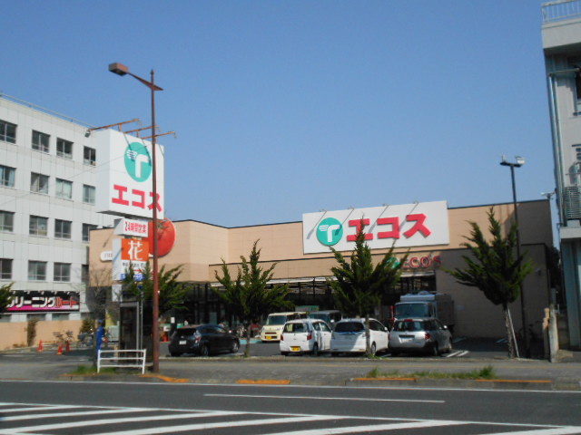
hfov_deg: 47.9
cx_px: 290
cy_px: 218
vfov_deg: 36.8
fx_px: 655
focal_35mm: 39
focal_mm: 6.7
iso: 400
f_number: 9.8
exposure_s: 1/1000
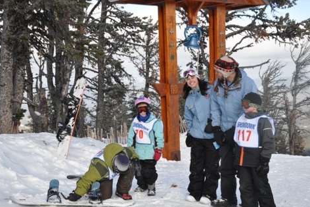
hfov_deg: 31.4
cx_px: 154
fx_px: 551
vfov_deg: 21.3
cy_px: 104
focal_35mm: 64
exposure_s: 1/250
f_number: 8
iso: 200
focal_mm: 42
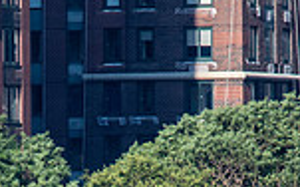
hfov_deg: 0.7
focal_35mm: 2830
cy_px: 374
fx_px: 23112
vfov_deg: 0.5
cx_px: 38
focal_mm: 420
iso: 640
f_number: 5.6
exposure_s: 1/2000
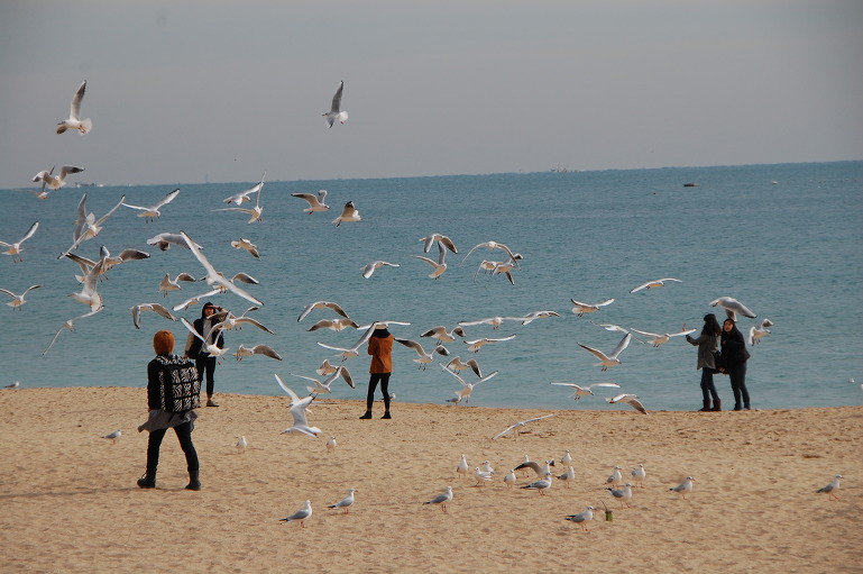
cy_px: 287
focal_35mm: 174
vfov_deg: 7.9
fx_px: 4167
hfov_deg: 11.8
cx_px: 432
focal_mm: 116
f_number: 8
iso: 200
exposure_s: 1/1000
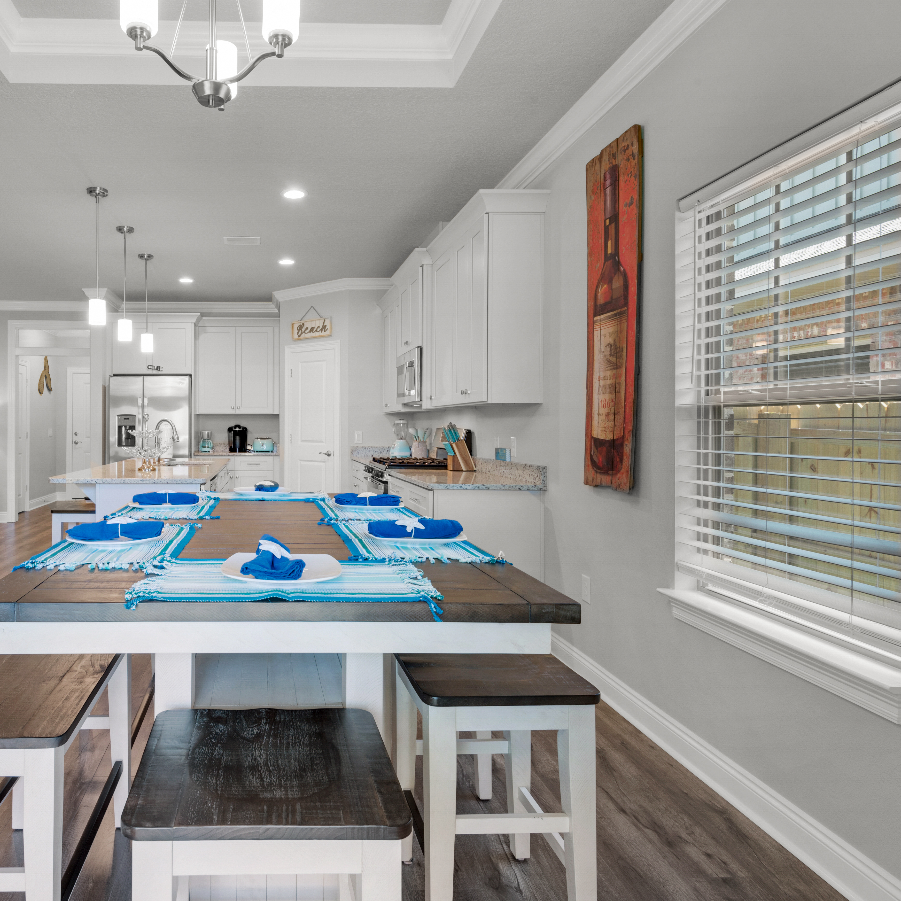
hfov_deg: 66.9
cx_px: 271
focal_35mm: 22
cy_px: 428
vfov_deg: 69.6
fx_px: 648
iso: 200
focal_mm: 16
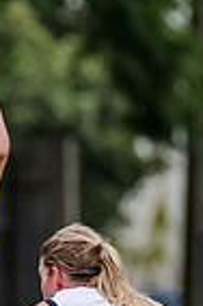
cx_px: -27
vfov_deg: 0.9
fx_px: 19582
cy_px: 366
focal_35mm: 2304
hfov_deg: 0.6
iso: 800
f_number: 5
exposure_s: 1/1600
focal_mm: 420
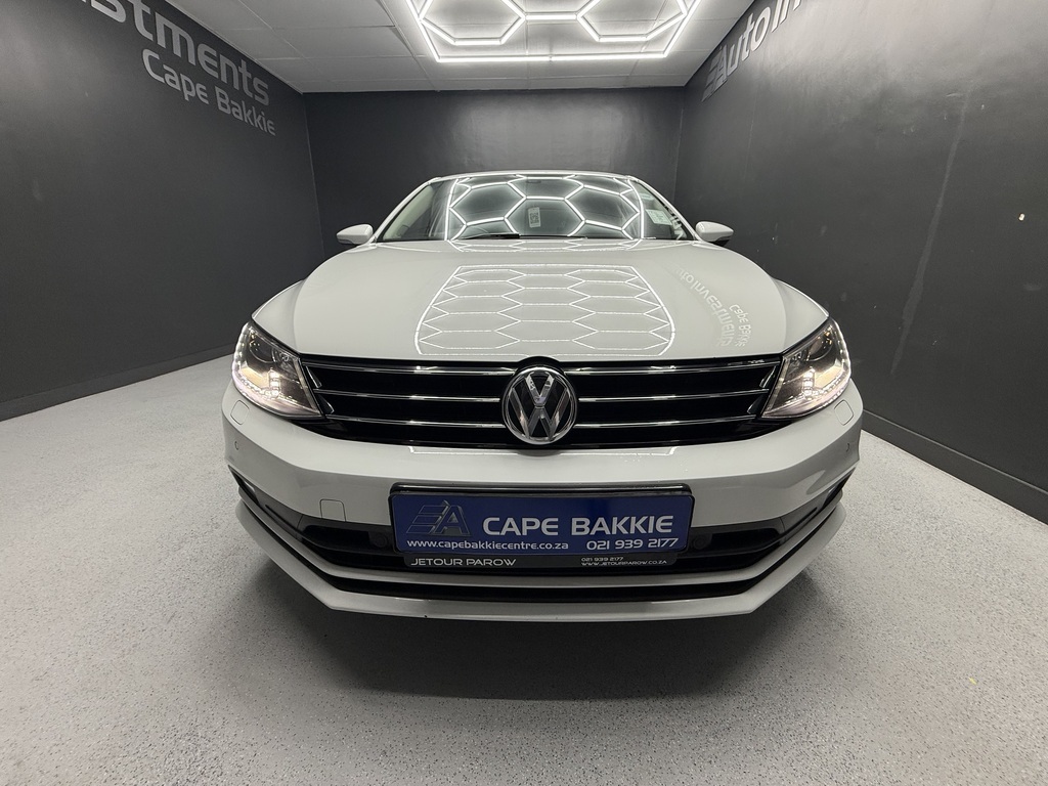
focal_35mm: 14
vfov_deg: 85.7
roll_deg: +0.9
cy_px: 393
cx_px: 524
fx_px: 424
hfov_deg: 102.1
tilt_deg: -15.3
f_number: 2.2
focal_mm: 2.22
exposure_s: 1/99
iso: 80
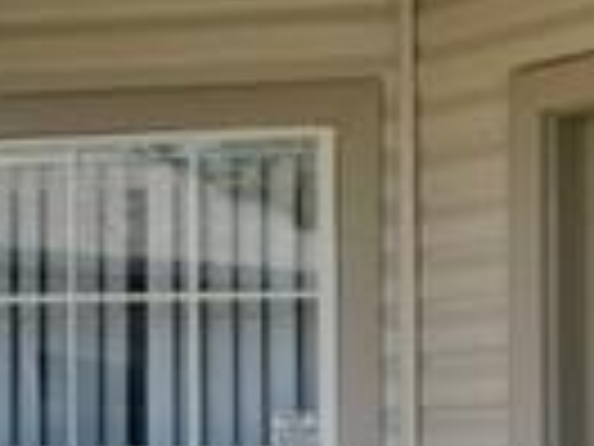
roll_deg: +0.9
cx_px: -176
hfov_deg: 15.0
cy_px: 405
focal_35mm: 126
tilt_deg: +2.2
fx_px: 2162
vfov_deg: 11.7
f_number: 1.6
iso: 32
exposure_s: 1/2174
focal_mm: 4.2
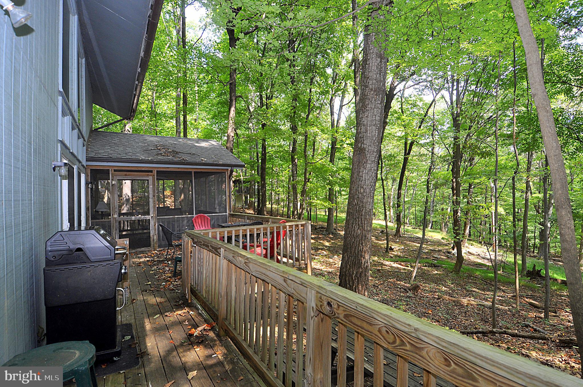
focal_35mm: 18
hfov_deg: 90.1
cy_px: 194
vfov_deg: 67.2
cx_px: 292
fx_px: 291
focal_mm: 12
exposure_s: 1/125
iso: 360
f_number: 5.6
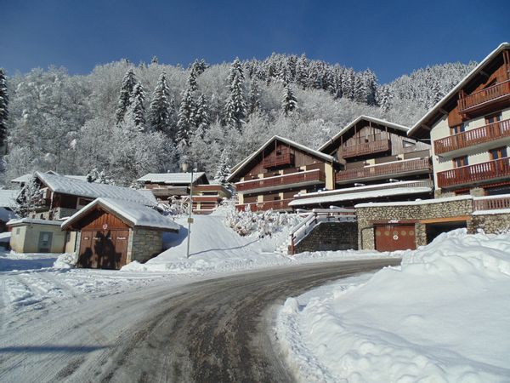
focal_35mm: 22
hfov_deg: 76.4
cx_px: 255
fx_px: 324
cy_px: 192
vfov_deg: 61.1
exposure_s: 1/320
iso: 80
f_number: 9.7
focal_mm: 4
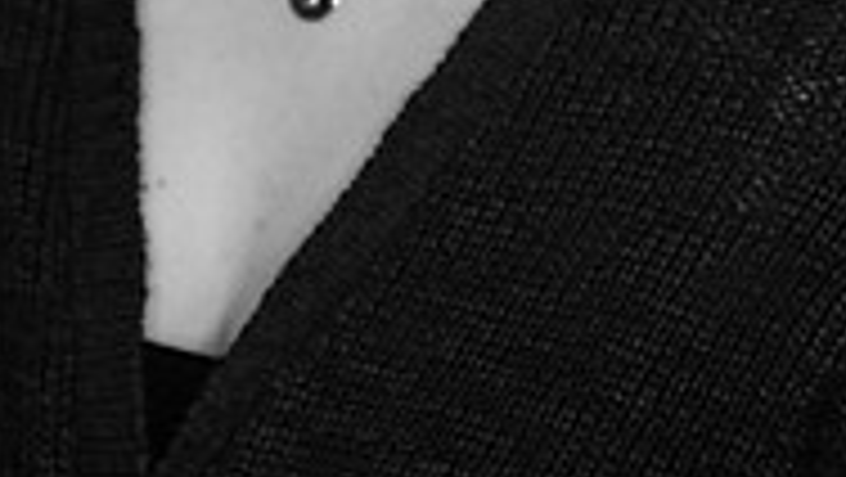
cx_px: 468
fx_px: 4781
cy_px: -396
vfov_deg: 5.6
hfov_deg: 10.1
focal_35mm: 213
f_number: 3.5
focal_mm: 85
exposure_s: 1/400
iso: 2000
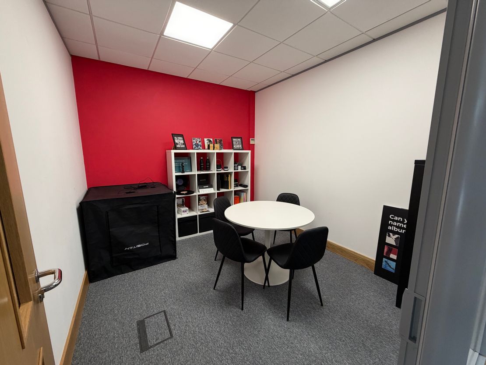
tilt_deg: -7.7
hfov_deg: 102.1
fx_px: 197
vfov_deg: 85.7
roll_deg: +0.9
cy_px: 182
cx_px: 243
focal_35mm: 14
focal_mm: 2.22
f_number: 2.2
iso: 200
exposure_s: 1/100
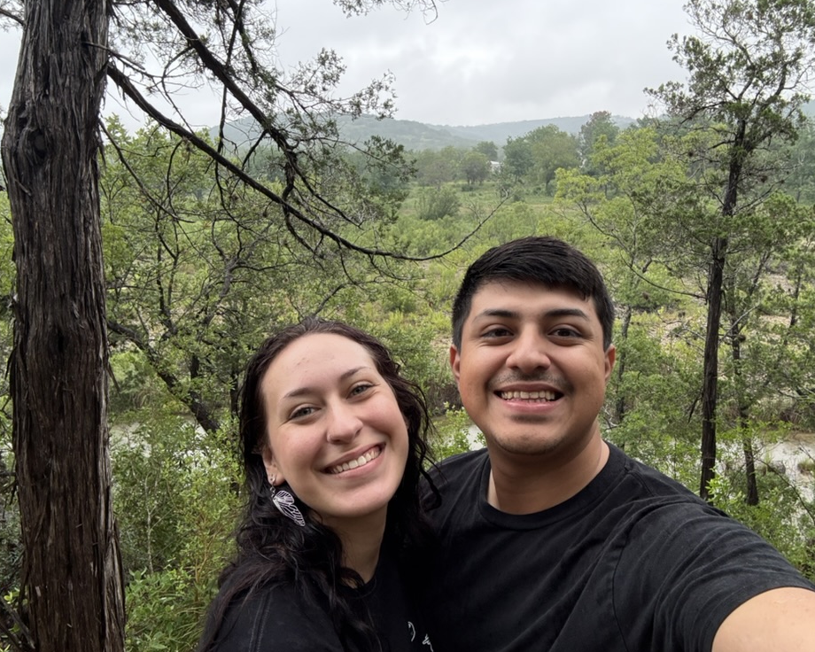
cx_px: 440
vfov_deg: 56.8
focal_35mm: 25
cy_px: 330
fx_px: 603
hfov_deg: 68.0
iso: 80
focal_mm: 2.69
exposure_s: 1/164
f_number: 1.9
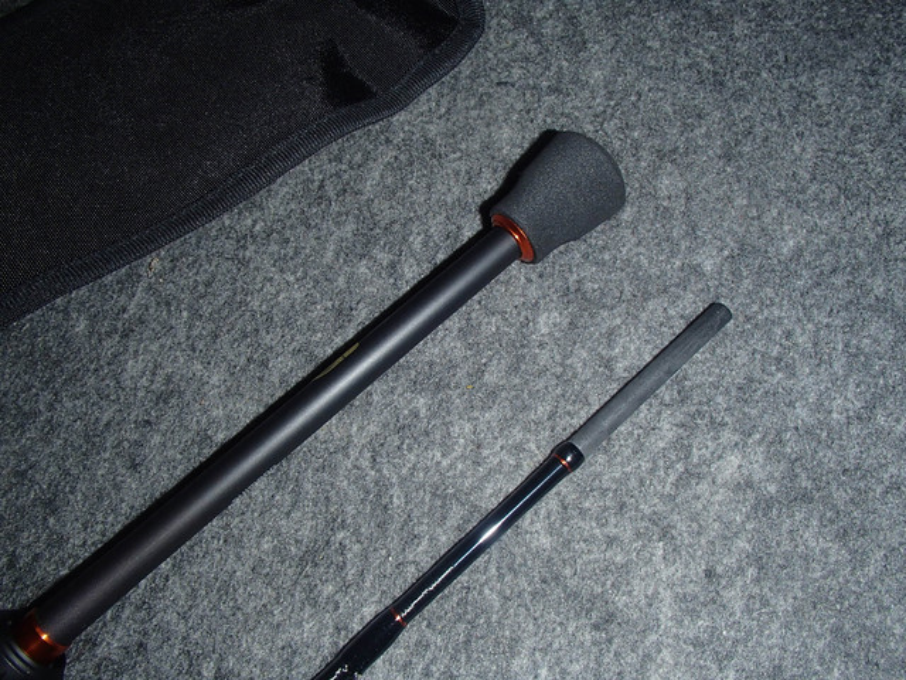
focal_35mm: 28
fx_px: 733
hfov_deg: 63.4
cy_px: 340
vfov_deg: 49.7
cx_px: 453
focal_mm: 5
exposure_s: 1/30
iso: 200
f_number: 11
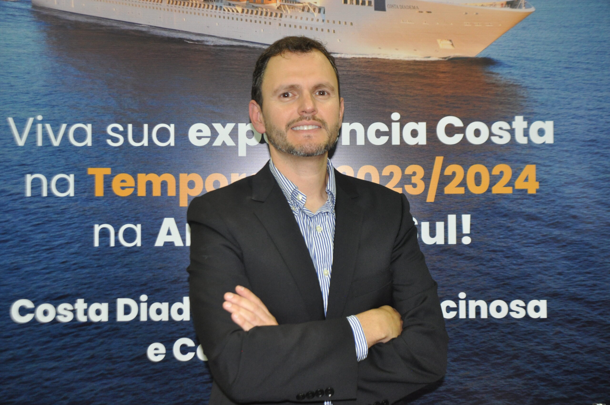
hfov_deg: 49.6
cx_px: 305
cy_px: 202
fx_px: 660
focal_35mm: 39
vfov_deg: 34.1
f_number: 4
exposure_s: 1/60
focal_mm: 26
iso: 800
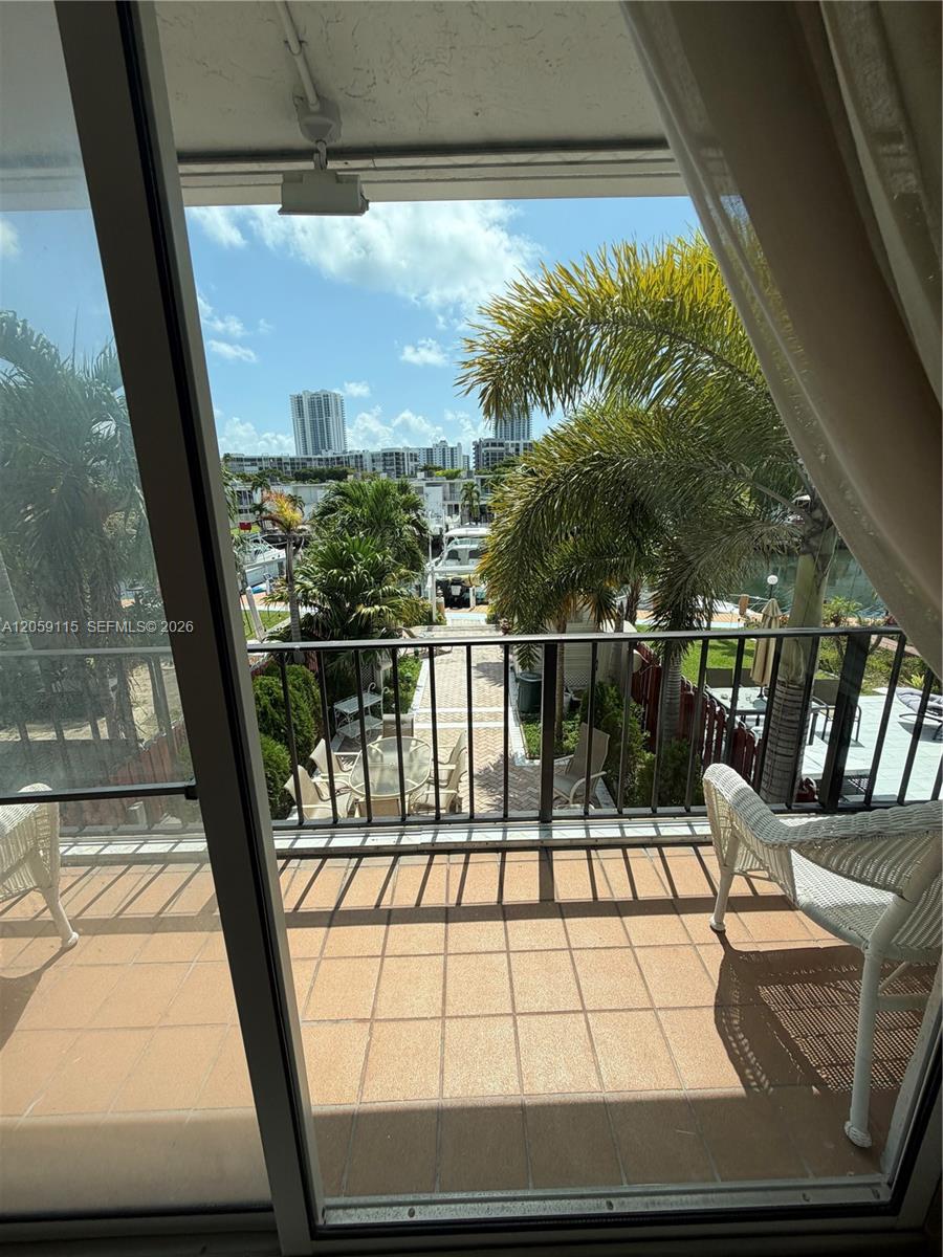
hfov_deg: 85.7
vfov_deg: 102.1
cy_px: 628
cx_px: 472
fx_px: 509
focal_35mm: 14
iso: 20
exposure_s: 1/809
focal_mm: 2.22
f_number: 2.2
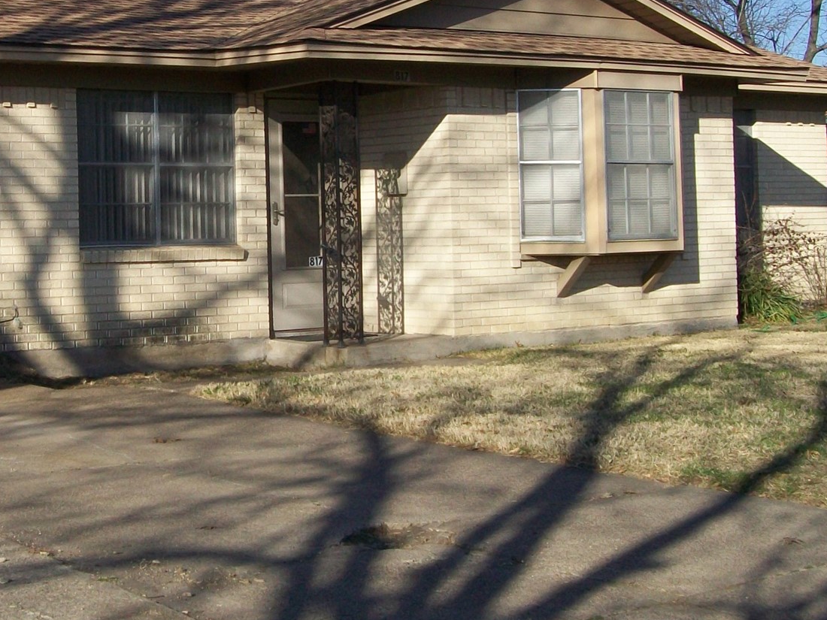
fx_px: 1601
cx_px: 204
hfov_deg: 28.5
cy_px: 166
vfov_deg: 21.8
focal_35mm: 67
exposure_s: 1/400
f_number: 4.8
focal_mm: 6
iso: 64
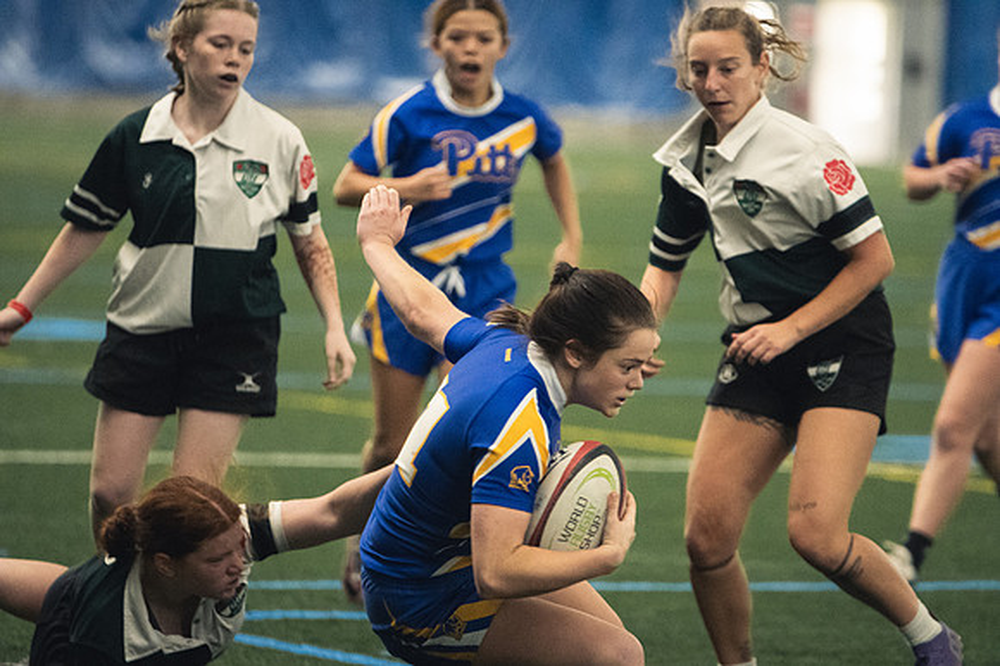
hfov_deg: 6.9
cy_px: 333
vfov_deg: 4.6
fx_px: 8328
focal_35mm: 300
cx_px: 500
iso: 9000
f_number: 2.8
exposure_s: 1/500
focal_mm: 200
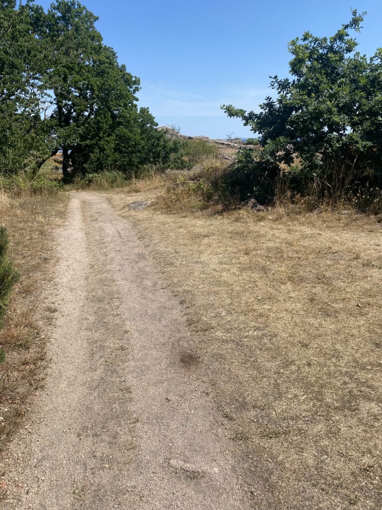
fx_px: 383
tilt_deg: -15.3
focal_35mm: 26
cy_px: 255
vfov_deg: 67.3
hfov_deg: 53.1
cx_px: 191
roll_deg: +2.1
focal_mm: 4.25
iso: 32
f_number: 1.8
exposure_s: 1/2890
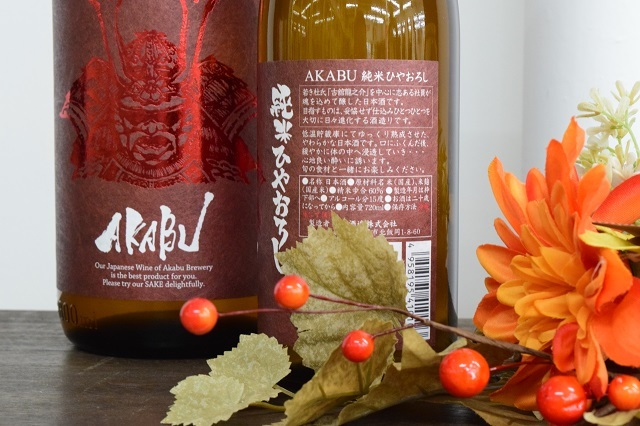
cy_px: 213
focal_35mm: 72
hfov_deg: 28.1
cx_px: 320
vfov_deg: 18.9
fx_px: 1279
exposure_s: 1/13
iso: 3200
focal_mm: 48
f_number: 13
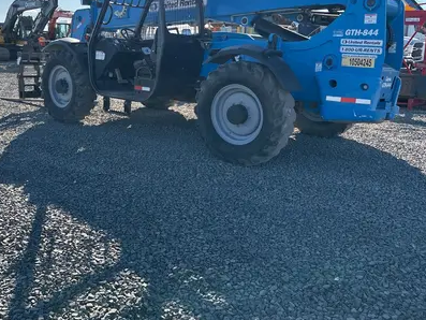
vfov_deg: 39.2
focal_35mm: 36
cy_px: 105
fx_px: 443
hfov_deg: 51.2
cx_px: 186
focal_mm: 5.96
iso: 50
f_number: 1.6
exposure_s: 1/1912
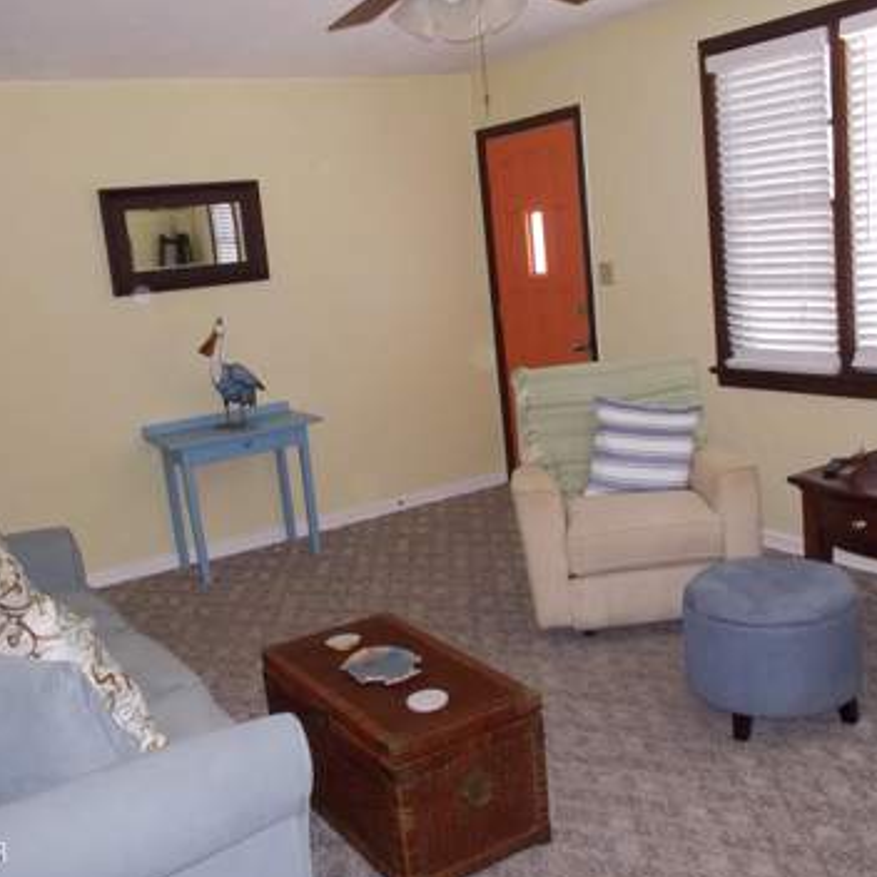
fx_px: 1003
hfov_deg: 47.2
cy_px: 443
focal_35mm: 35
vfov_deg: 47.2
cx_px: 468
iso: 320
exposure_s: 1/60
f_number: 3.3
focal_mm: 4.1
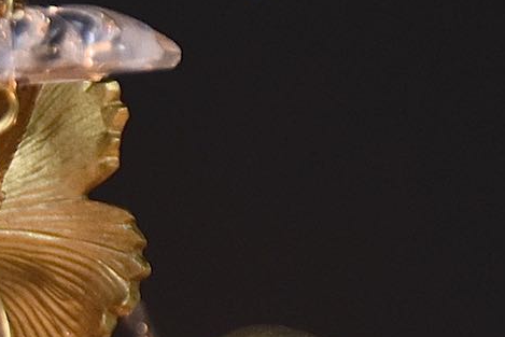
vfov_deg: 2.1
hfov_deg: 3.2
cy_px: 526
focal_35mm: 648
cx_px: -593
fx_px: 9091
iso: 1000
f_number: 5
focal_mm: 75
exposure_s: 1/160
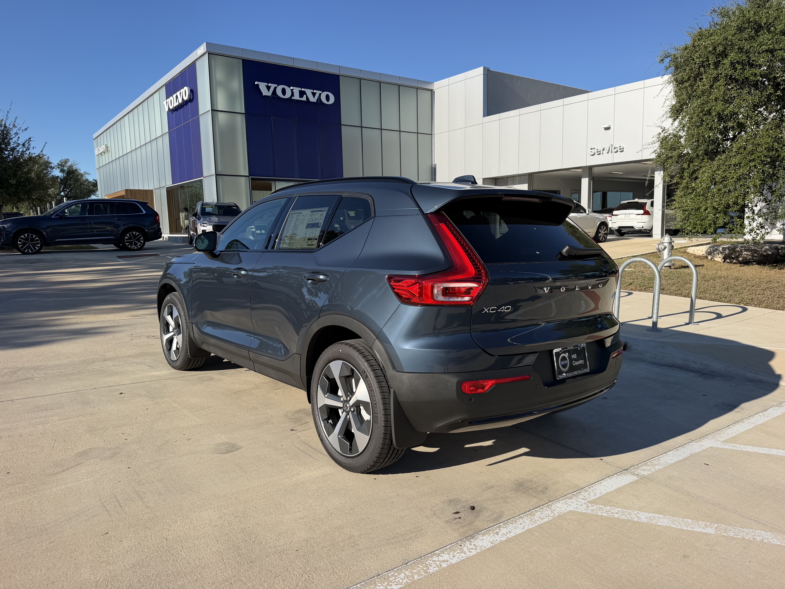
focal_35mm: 24
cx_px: 392
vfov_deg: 56.8
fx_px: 544
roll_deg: +0.9
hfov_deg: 71.6
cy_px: 294
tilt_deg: -7.7
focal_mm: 6.76
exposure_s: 1/4405
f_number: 1.78
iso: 80
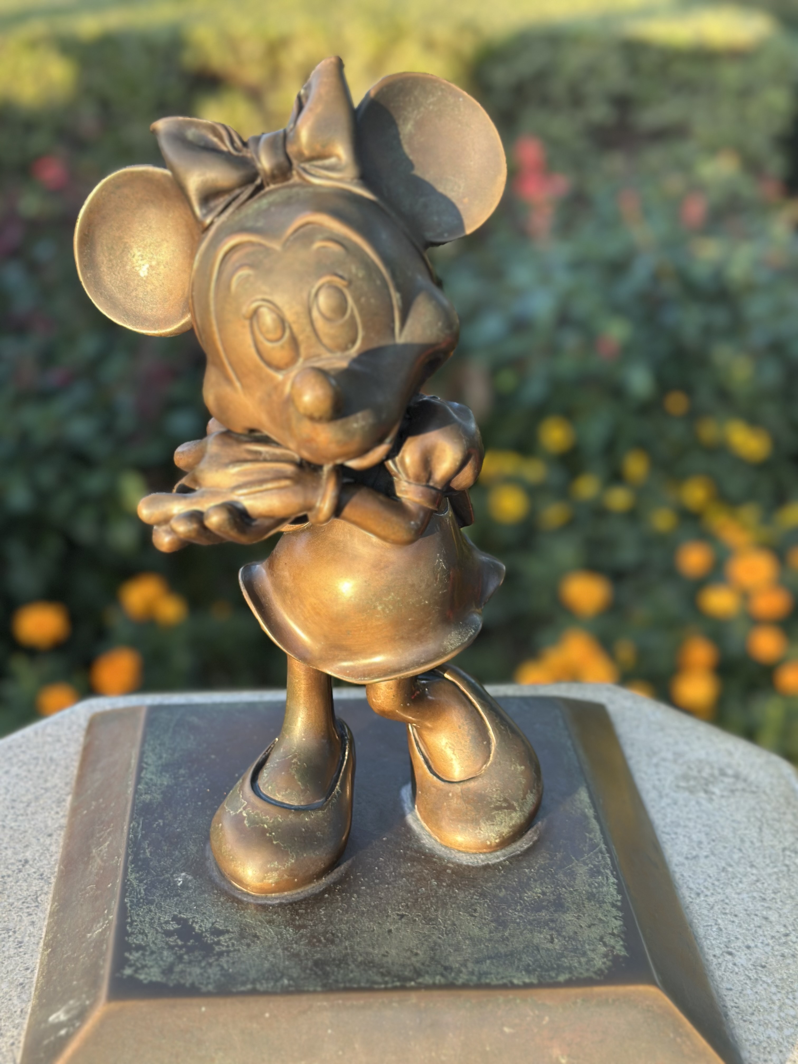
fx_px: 1475
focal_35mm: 48
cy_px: 532
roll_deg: +0.7
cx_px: 399
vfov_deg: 39.7
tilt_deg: -27.6
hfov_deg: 30.3
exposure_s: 1/281
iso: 80
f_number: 1.78
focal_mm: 6.86
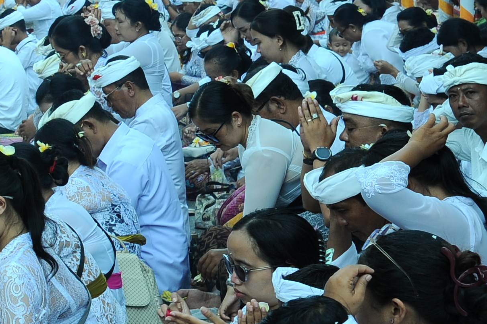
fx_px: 2380
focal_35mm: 176
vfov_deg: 7.8
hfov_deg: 11.0
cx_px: -342
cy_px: 16
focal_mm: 50
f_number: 8
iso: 280
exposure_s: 1/160
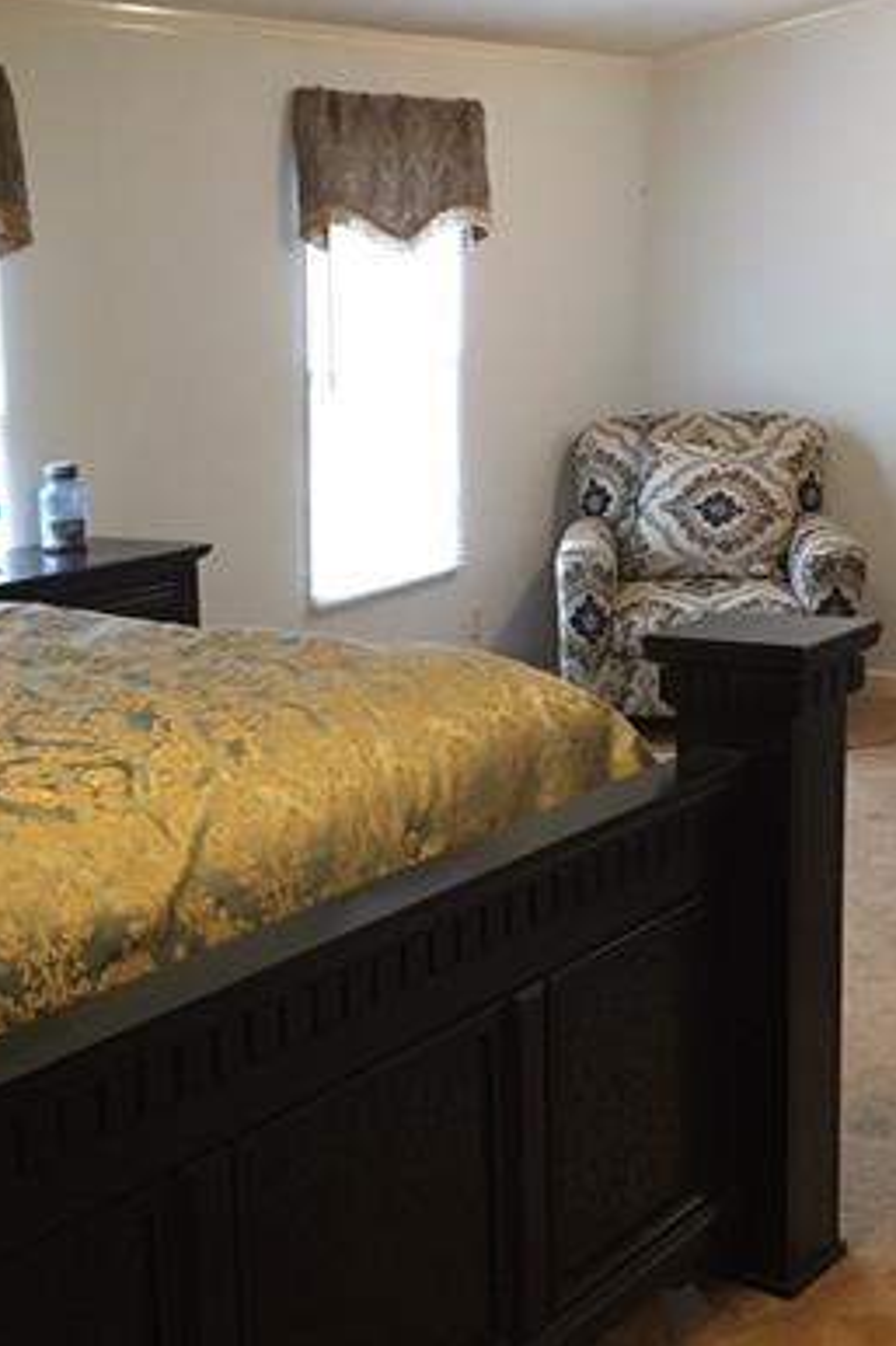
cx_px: 150
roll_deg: +1.6
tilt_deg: -15.2
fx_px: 1868
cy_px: 739
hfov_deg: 26.4
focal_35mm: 50
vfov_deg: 39.6
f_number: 2.2
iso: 160
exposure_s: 1/30
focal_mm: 4.15
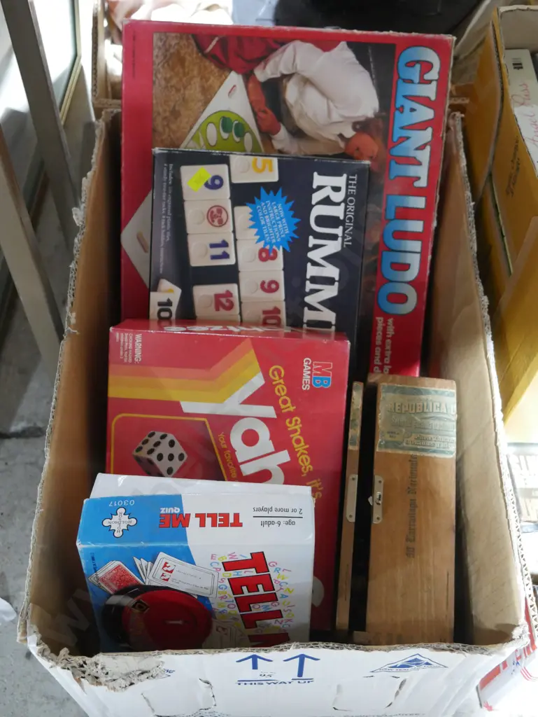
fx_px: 828
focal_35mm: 40
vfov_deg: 46.8
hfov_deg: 36.0
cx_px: 269
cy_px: 358
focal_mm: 20
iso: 3200
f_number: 4.5
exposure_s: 1/40
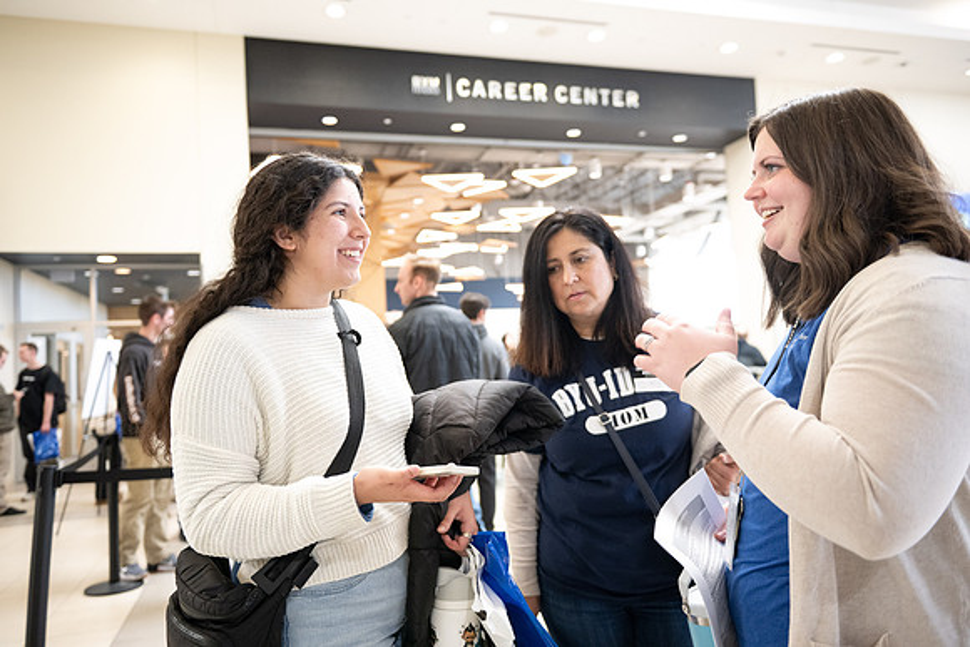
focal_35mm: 27
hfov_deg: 67.4
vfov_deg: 48.0
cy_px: 324
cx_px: 485
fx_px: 728
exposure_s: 1/400
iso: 2500
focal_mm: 27
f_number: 2.8
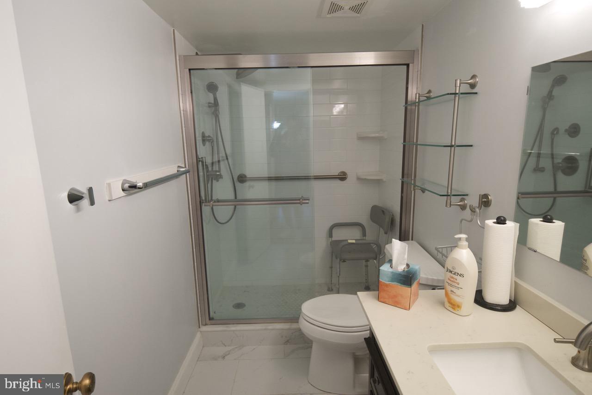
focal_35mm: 18
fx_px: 296
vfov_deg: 67.4
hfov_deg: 90.0
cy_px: 198
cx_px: 296
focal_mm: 12
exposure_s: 1/60
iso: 1600
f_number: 5
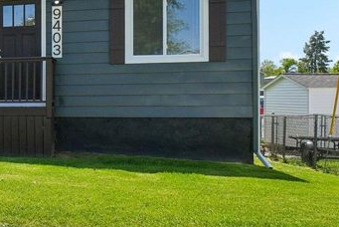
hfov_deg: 27.1
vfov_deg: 23.2
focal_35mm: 58
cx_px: -131
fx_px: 551
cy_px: 100
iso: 100
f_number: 8
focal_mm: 13
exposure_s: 1/250
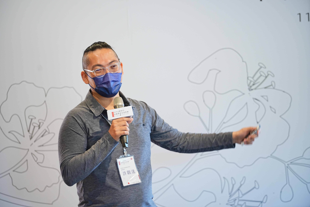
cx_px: 155
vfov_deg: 7.0
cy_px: 104
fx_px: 1696
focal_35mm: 197
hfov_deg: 10.4
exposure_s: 1/100
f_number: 4
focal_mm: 197
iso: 2500
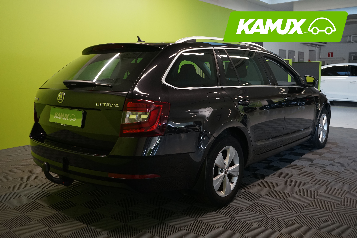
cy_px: 119
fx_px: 327
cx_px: 178
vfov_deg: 40.0
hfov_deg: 57.2
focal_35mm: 33
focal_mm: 33
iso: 1600
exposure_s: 1/30
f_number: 6.3
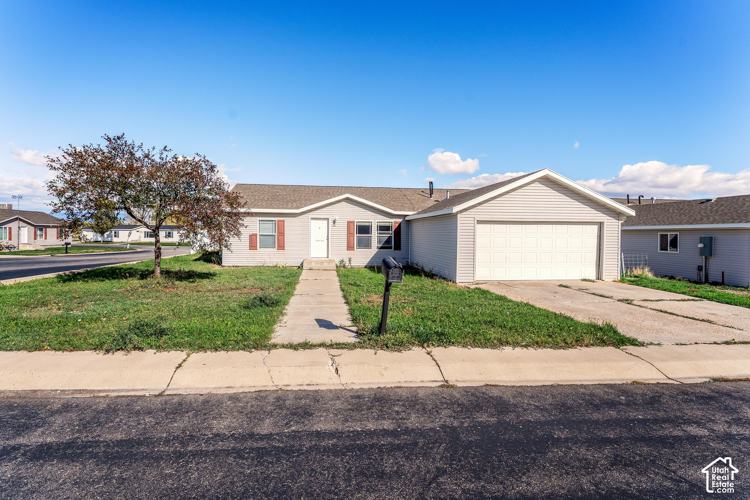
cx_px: 375
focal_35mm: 14
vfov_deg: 81.2
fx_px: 292
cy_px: 250
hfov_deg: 104.3
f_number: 8
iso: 400
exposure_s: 1/1250
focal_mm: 14
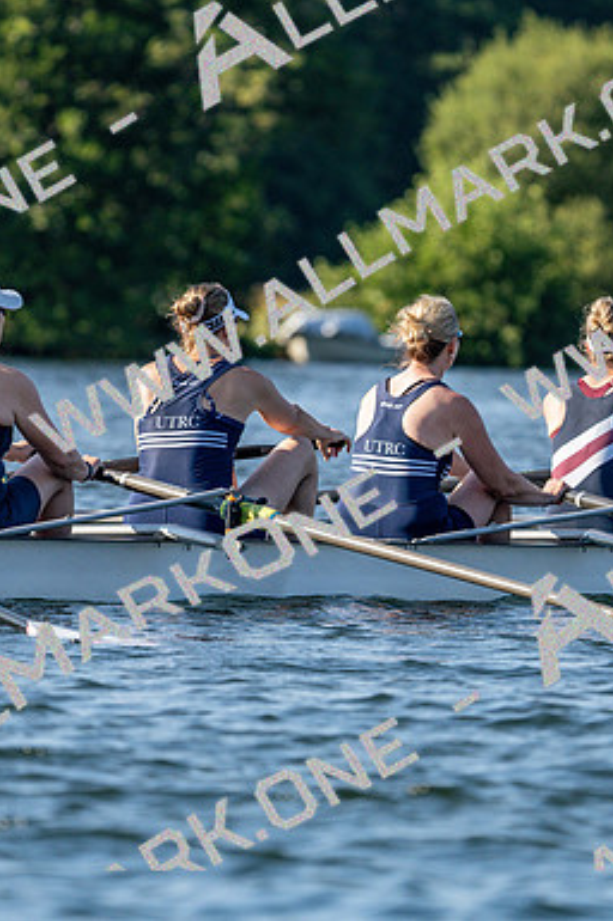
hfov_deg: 2.6
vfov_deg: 4.0
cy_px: 460
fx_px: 13279
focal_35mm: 519
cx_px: 326
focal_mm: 344
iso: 400
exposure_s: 1/1600
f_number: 6.3
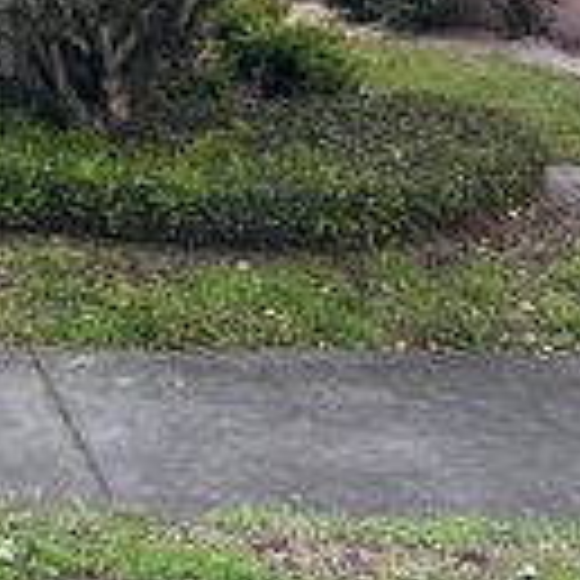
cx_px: -477
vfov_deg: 19.4
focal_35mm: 82
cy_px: -187
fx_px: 1554
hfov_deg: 17.2
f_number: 1.78
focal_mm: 6.86
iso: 80
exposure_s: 1/347
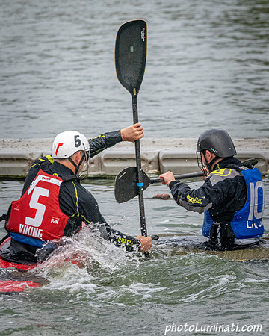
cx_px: 173
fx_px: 6382
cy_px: 191
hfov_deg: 2.4
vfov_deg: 3.0
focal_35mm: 641
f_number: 8
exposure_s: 1/2000
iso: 3200
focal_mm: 400
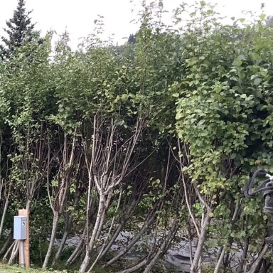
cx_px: -23
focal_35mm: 73
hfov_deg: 22.4
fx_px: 651
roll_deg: -2.4
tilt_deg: -3.1
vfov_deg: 23.2
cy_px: 236
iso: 80
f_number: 2.4
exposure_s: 1/120
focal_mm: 3.3
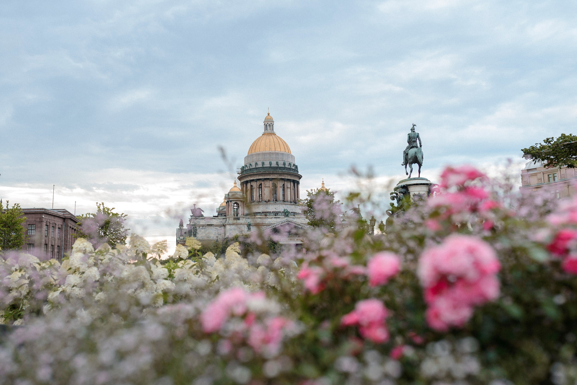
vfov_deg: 37.9
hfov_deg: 54.4
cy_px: 192
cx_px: 288
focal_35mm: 35
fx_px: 561
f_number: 3.5
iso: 250
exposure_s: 1/250
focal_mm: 35
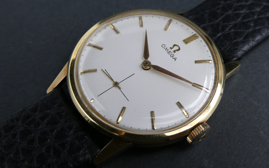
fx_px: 337
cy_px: 81
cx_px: 143
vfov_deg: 28.0
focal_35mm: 46
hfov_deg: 43.5
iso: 160
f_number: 3.8
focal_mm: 7.2
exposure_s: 1/80
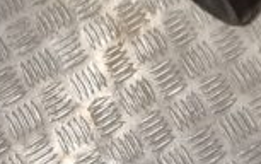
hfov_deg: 12.8
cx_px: 114
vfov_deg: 6.9
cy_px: -403
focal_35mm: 163
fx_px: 1161
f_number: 1.8
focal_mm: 5.4
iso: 1600
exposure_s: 1/100
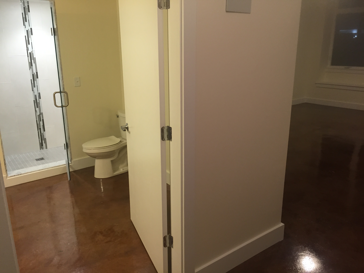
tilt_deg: -16.5
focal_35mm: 29
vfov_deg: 48.2
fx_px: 305
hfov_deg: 61.7
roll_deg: -0.3
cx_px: 182
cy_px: 136
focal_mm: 4.15
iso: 125
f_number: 2.2
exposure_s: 1/30
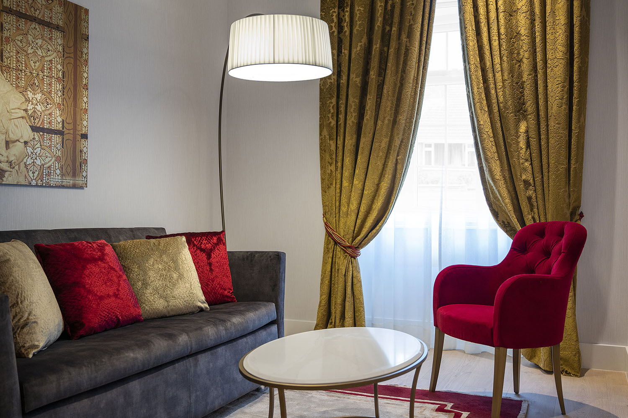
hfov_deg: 54.5
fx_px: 610
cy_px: 209
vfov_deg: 37.8
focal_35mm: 35
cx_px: 314
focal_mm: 35
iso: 1000
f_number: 4
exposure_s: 1/100
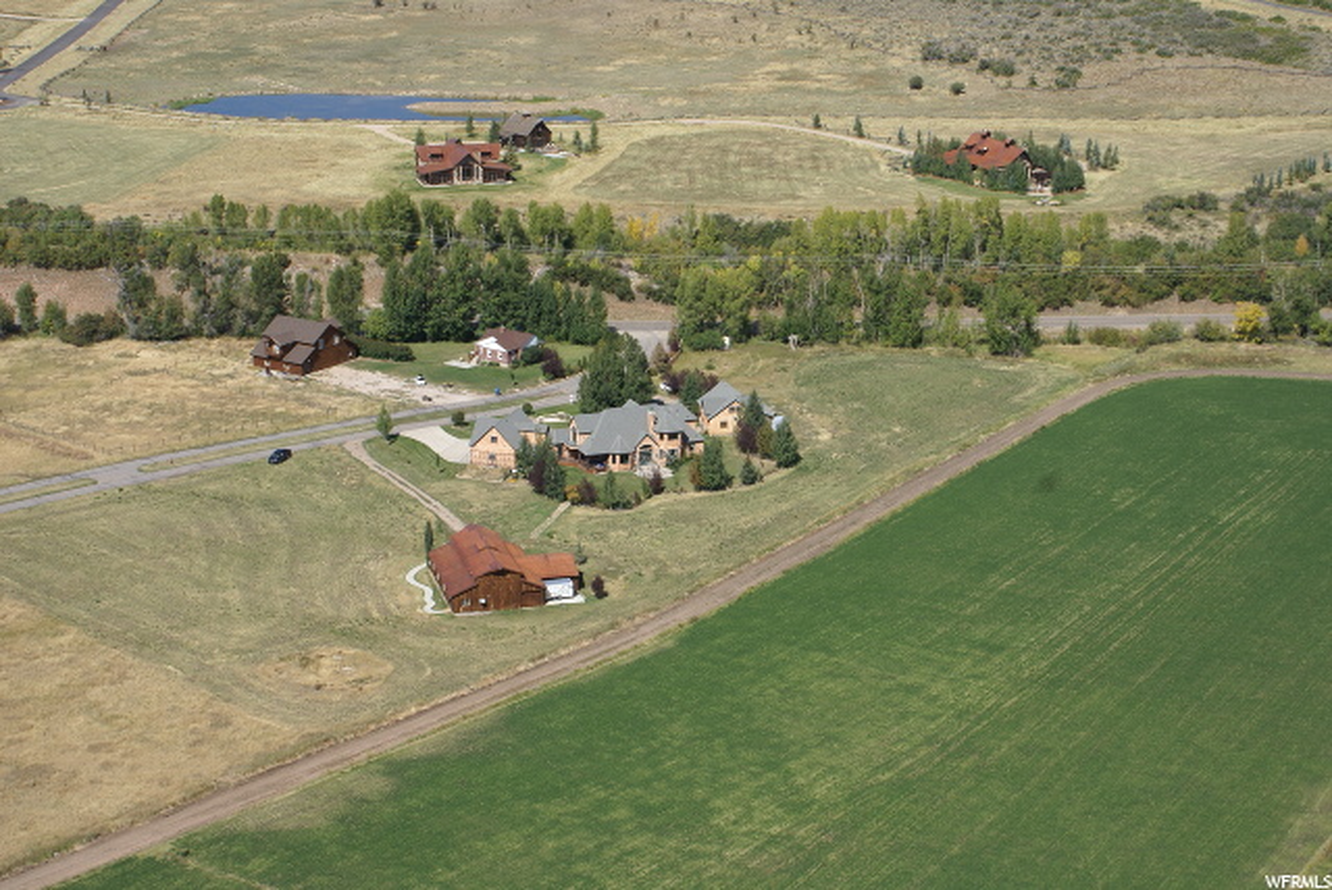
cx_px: 666
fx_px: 2222
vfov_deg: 22.7
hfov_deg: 33.4
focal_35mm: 60
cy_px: 445
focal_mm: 40
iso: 100
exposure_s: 1/160
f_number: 13
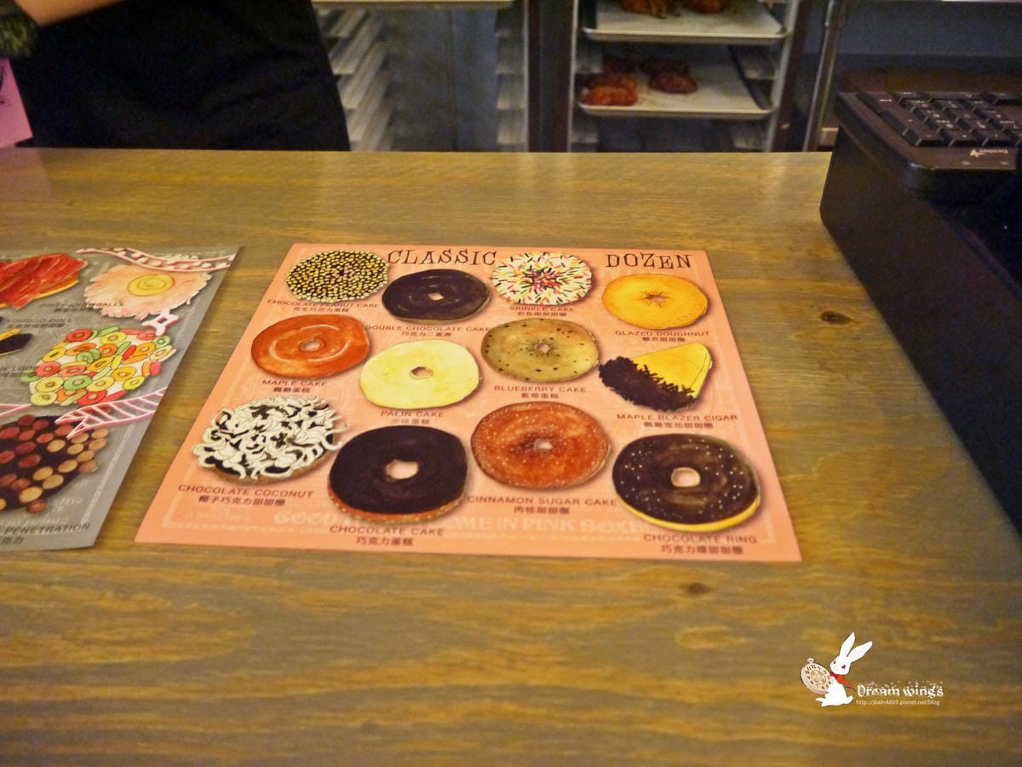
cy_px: 384
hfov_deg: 63.4
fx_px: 827
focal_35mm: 28
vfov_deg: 49.7
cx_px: 511
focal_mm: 14
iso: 1600
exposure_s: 1/50
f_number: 3.5
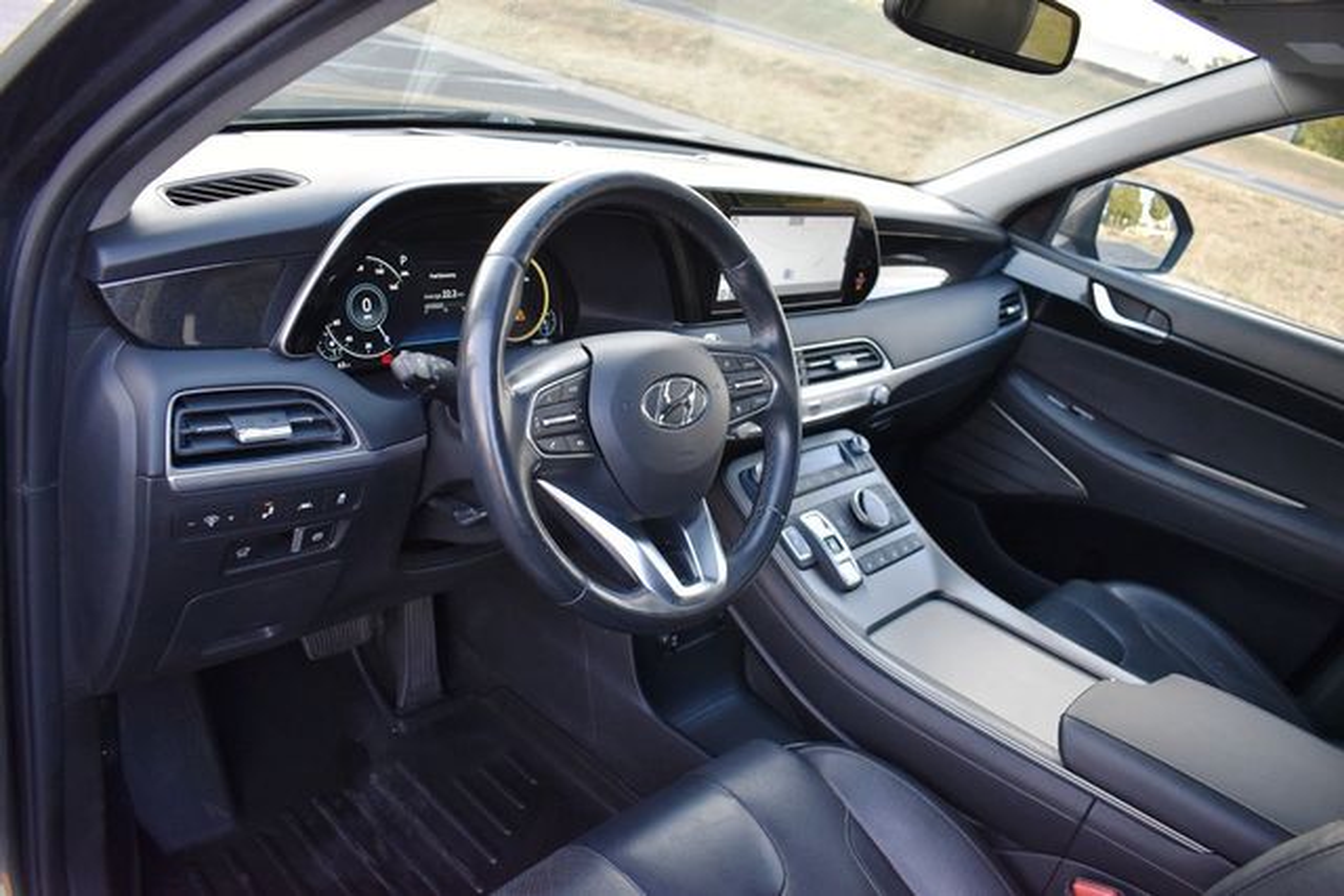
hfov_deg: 67.4
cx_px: 672
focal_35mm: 27
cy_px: 448
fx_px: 1008
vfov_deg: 48.0
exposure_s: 1/160
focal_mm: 18
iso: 800
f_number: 3.5
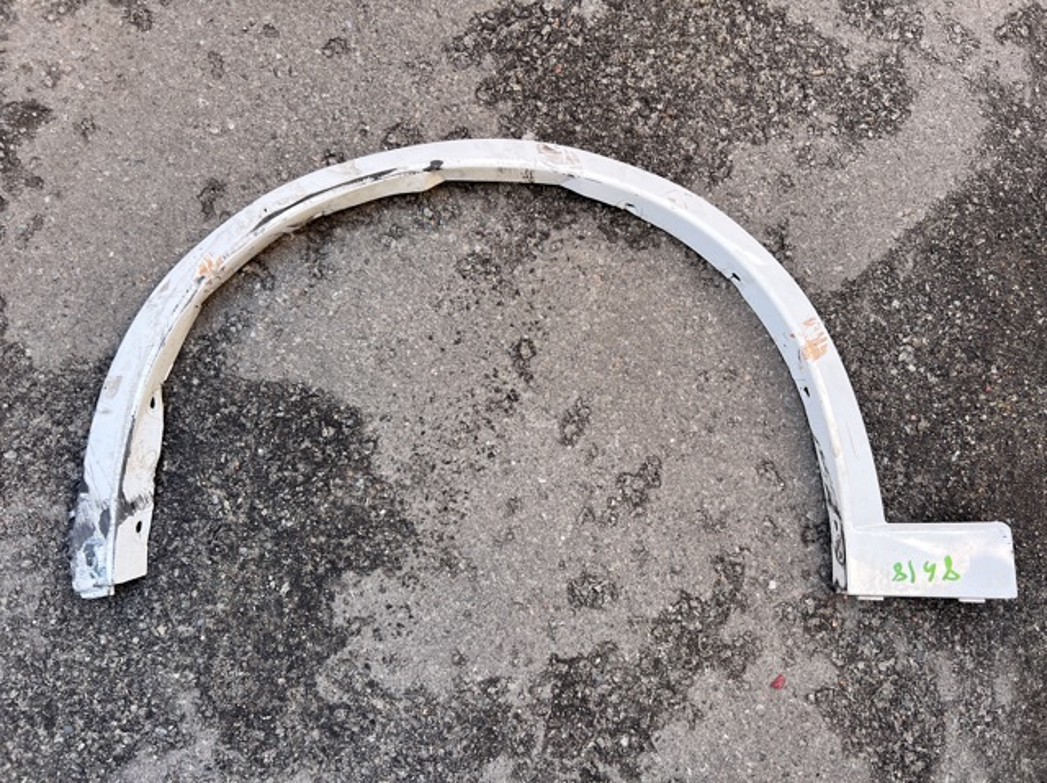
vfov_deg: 53.0
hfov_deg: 67.3
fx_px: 786
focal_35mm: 26
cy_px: 392
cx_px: 524
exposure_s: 1/190
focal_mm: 5.7
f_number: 1.5
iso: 40
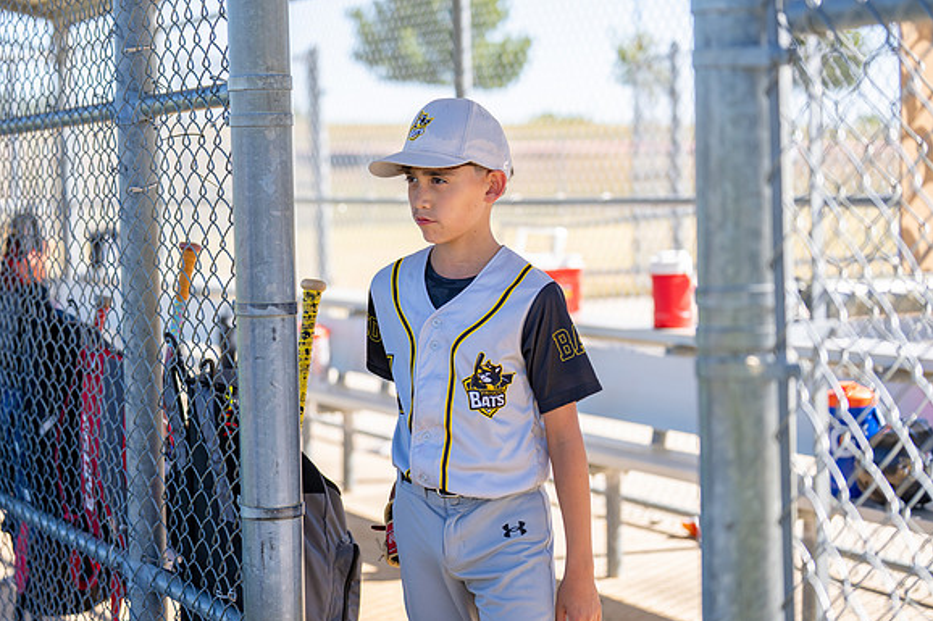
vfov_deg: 17.9
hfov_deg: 26.7
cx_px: 445
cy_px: 294
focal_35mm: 76
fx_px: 1969
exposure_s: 1/1000
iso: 100
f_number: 2.8
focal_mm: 70
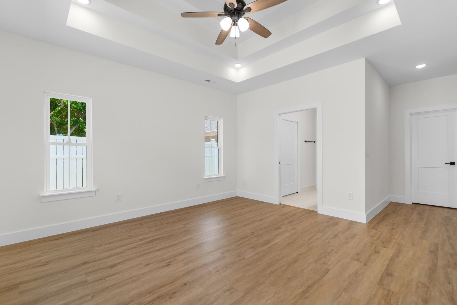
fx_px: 190
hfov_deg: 100.4
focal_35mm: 15
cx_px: 228
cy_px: 152
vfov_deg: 77.3
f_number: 4.5
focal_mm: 10
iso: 100
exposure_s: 1/80
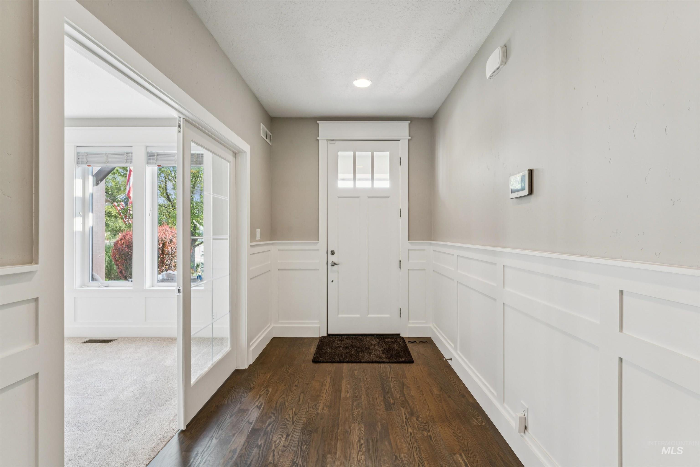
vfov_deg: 74.1
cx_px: 350
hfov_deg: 97.1
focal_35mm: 16
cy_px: 234
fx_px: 309
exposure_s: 1/8
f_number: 14
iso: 400
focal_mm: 15.9
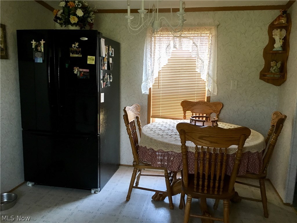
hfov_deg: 61.7
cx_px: 148
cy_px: 112
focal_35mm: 29
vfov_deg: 48.2
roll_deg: -1.2
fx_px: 249
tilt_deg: -8.6
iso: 100
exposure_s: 1/30
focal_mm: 4.15
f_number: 2.2
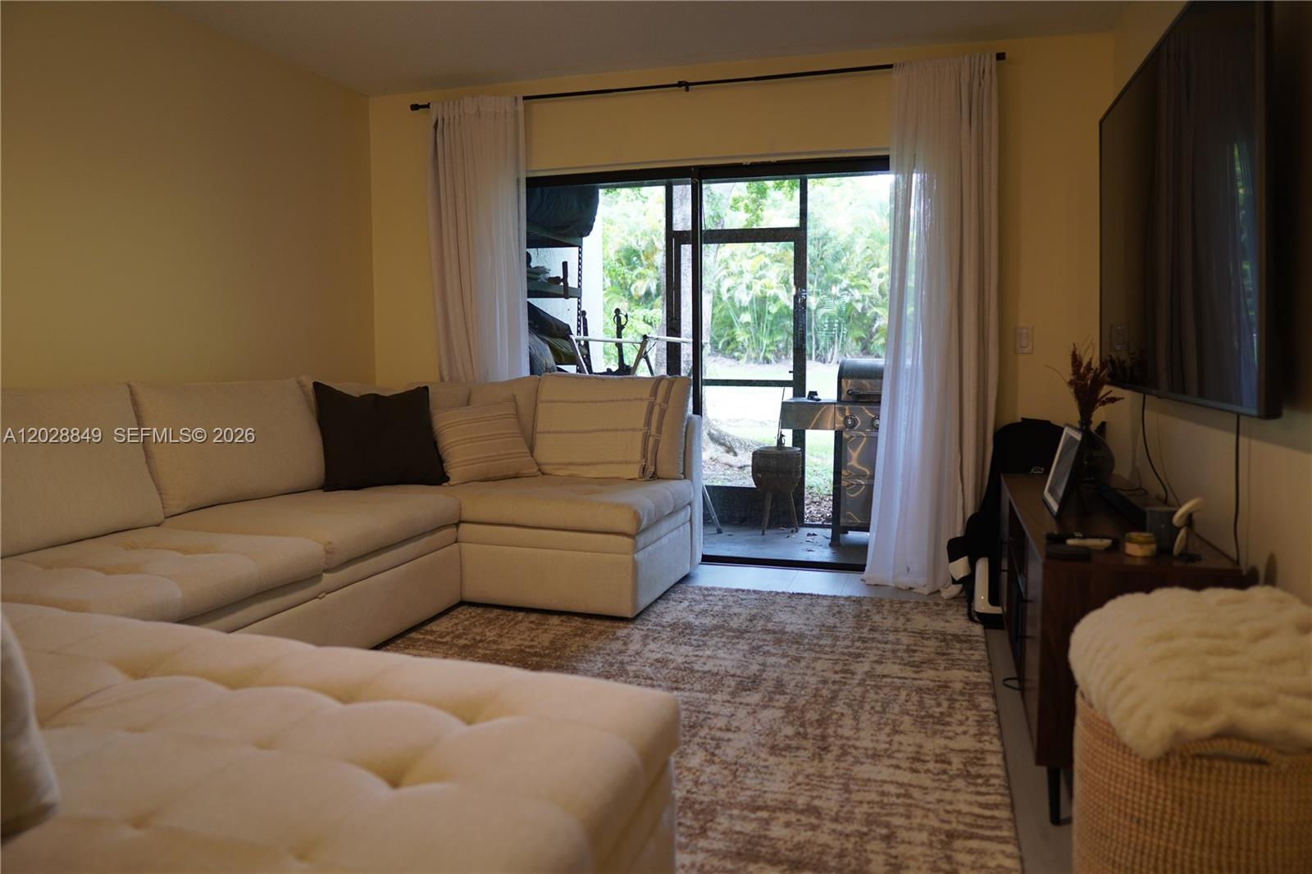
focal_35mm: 24
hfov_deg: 73.8
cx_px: 656
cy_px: 437
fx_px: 874
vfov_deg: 53.1
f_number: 1.4
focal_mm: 16
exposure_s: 1/125
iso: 160
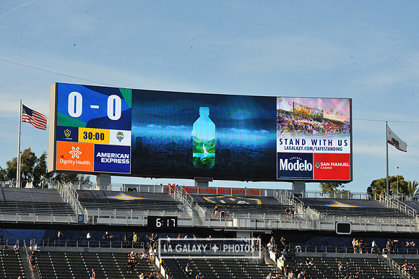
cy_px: 140
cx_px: 210
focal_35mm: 105
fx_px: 1221
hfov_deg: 19.5
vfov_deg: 13.0
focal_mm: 105
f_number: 16
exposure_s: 1/1000
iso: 1600
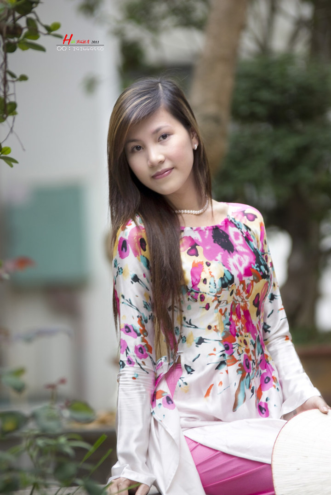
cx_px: 166
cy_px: 248
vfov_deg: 6.9
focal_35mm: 300
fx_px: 4127
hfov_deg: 4.6
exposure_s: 1/125
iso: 100
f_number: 2.8
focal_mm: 200
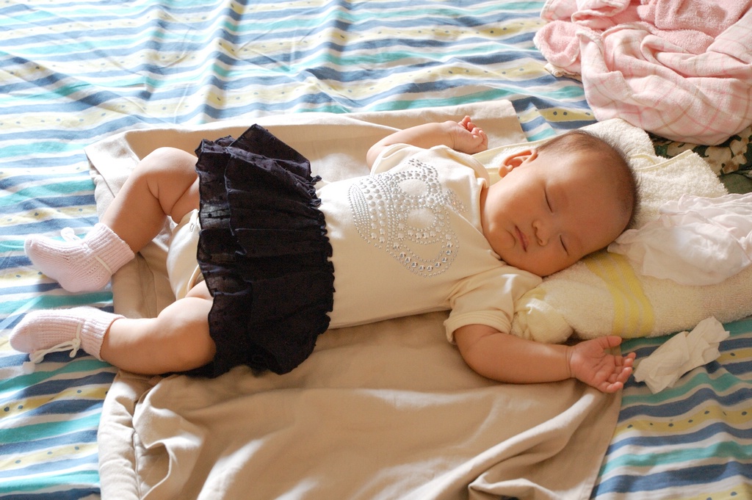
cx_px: 376
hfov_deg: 29.3
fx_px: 1440
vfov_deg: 19.7
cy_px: 250
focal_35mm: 69
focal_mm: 46
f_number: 4.5
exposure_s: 1/10
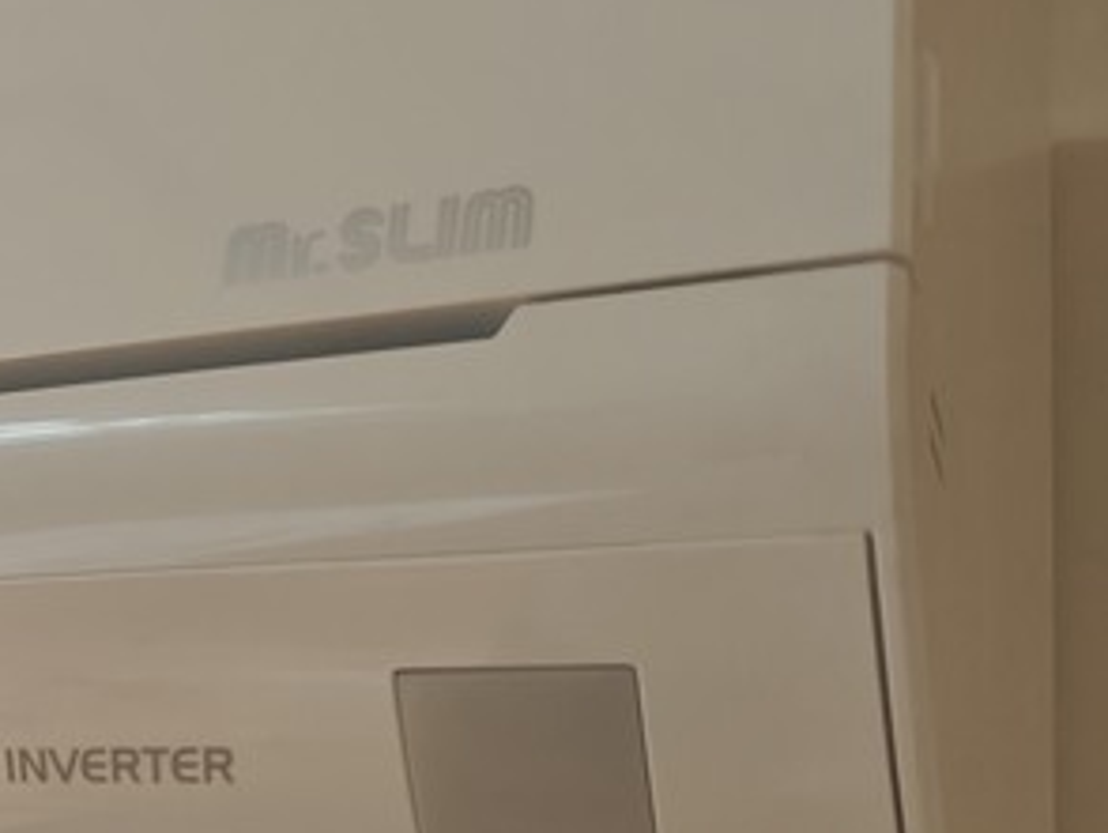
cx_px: -350
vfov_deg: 23.7
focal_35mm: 61
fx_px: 1954
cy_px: 658
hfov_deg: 26.6
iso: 1600
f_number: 1.6
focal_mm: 6.06
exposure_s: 1/120
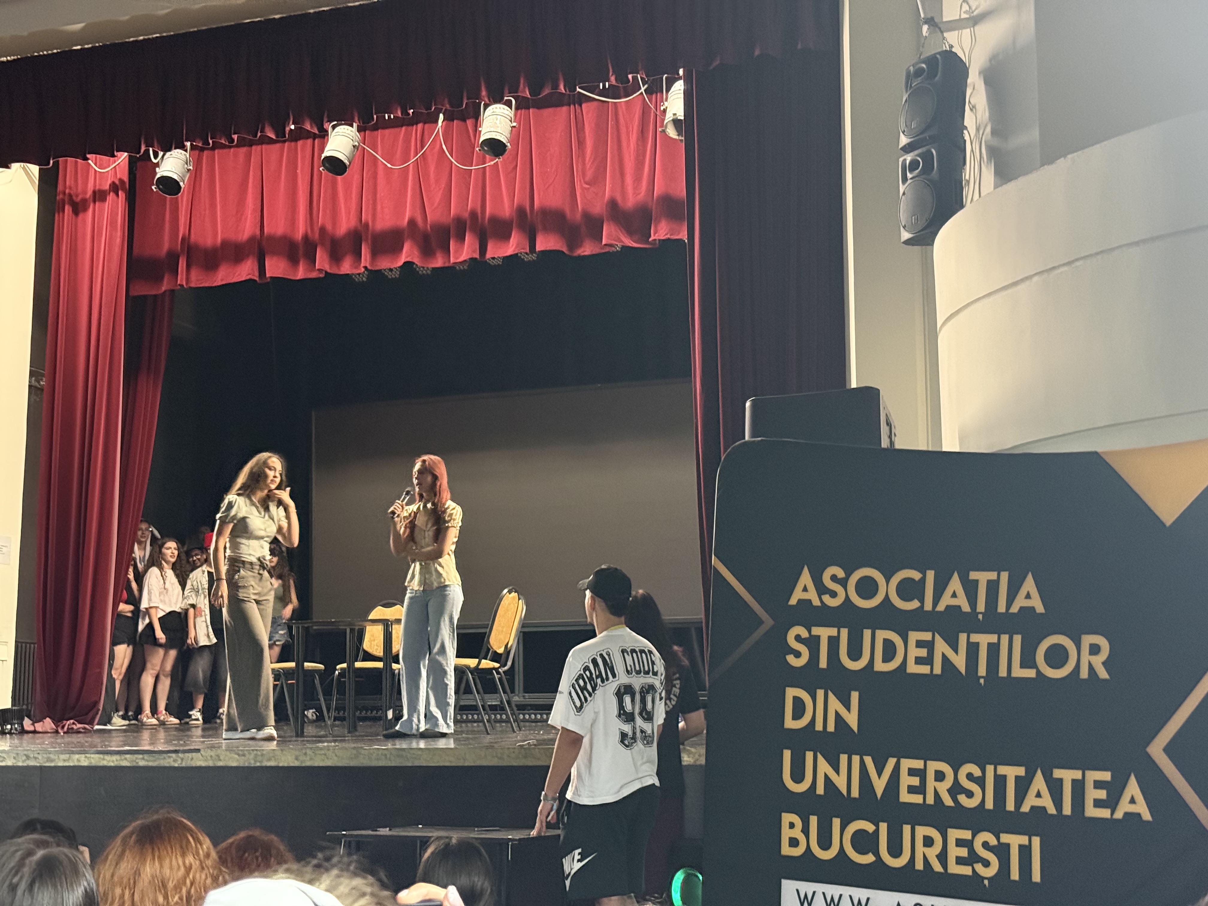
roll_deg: -0.1
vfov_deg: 30.3
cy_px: 453
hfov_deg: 39.7
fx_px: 1675
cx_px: 604
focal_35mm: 48
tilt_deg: +9.8
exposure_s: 1/25
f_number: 1.78
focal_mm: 6.76
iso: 640
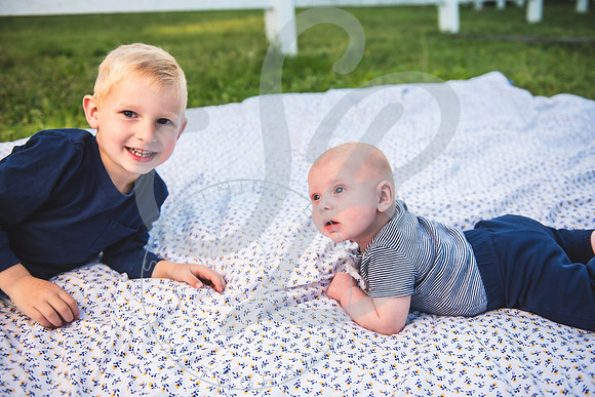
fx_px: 529
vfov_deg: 41.1
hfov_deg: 58.7
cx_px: 298
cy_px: 198
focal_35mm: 32
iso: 100
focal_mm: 32
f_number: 2.8
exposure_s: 1/320
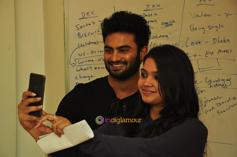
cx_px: 118
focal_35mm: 128
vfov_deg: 10.7
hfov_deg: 16.1
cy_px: 78
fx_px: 838
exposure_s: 1/125
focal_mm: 85
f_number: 8
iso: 1600
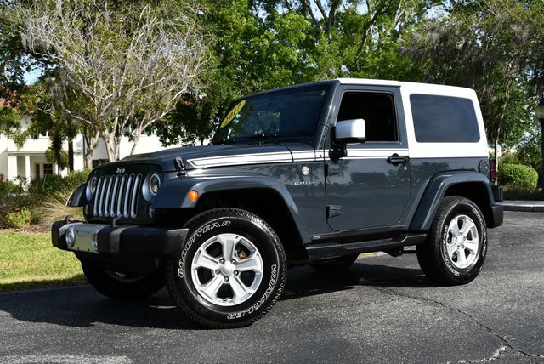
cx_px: 272
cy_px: 182
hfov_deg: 44.5
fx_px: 665
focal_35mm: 44
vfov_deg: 30.6
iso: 110
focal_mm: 22
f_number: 8
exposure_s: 1/250
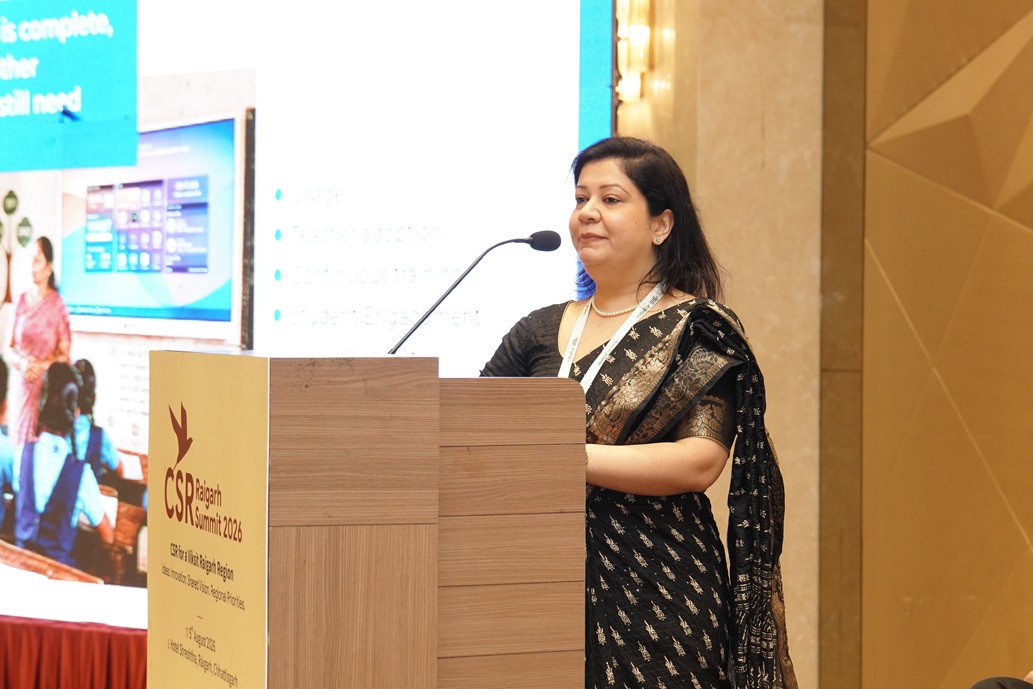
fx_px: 2238
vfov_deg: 17.5
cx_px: 516
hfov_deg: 26.0
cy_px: 344
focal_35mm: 78
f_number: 4.5
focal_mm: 52
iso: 1600
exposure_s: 1/200
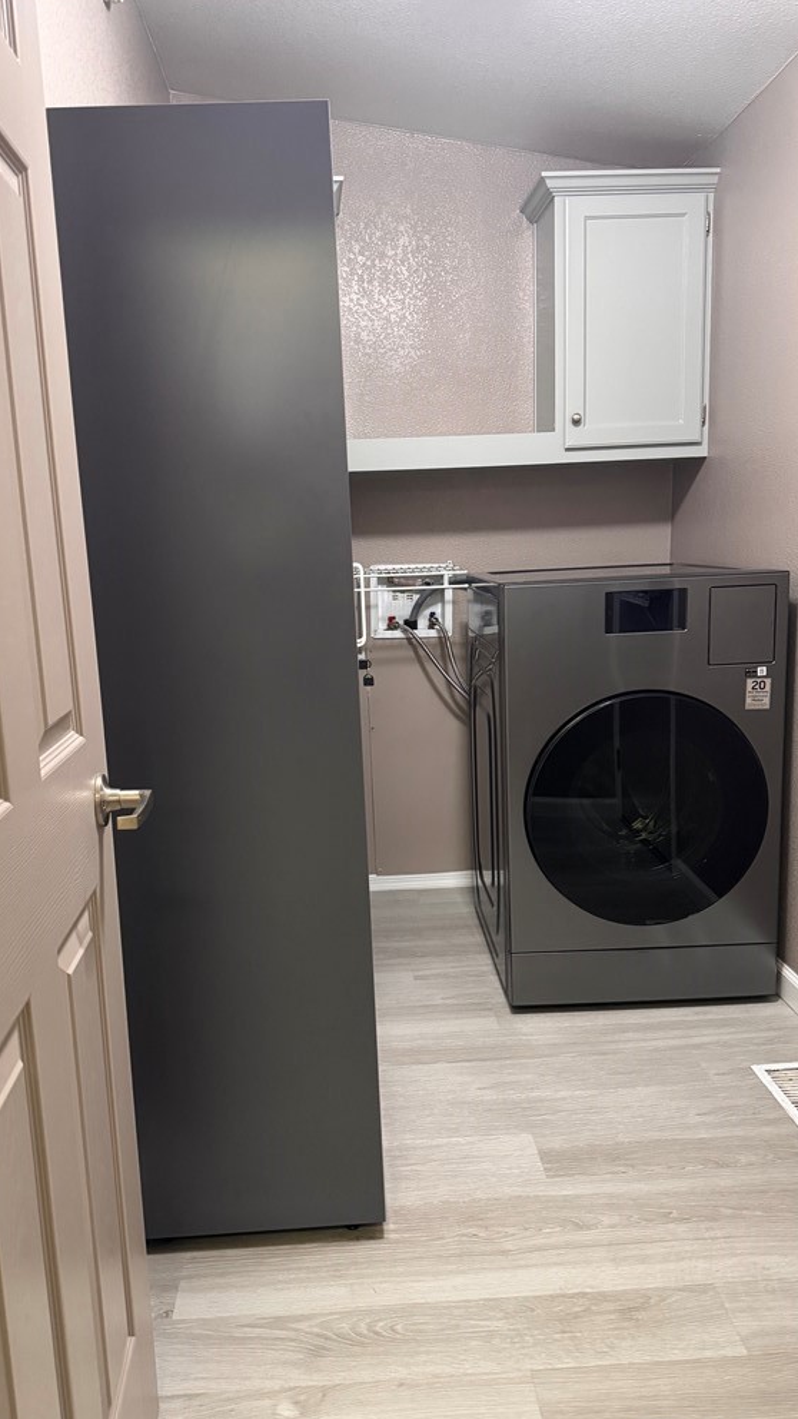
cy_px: 721
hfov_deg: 42.9
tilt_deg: -10.9
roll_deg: +2.1
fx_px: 1016
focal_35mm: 27
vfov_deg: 69.9
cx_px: 375
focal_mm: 6.76
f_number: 1.78
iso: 640
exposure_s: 1/60
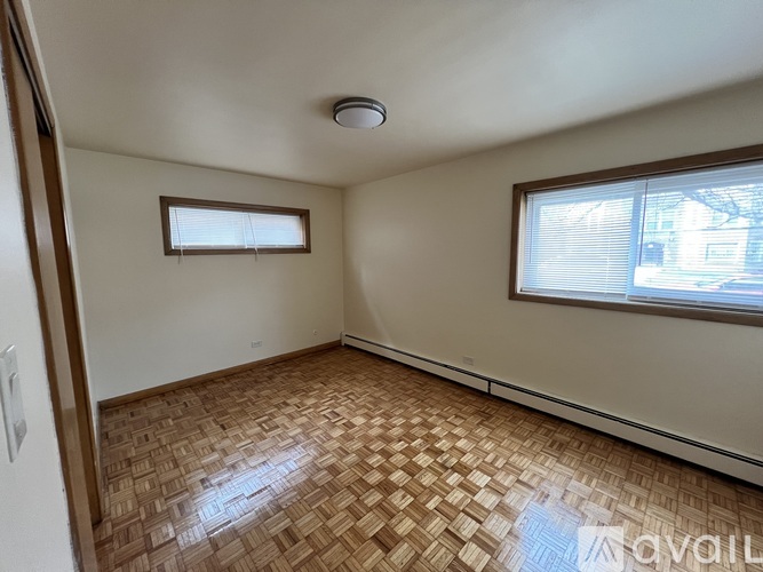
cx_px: 382
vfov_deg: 89.9
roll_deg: +0.4
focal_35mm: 13
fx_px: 286
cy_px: 286
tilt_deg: -7.1
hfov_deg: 106.2
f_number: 1.8
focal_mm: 1.57
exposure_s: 1/60
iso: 320
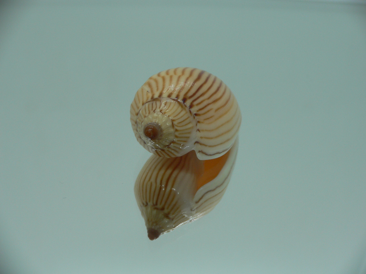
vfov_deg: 40.7
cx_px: 183
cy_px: 137
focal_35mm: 35
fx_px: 370
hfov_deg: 52.6
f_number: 2.8
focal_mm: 4.6
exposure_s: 1/60
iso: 80
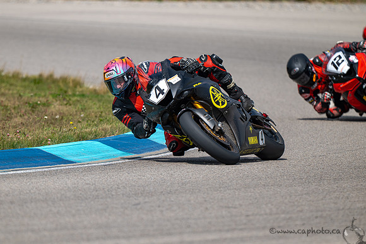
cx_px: 157
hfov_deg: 3.5
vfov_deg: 2.4
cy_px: 123
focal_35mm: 583
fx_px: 5930
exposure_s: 1/1250
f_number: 6.3
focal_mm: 510
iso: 125
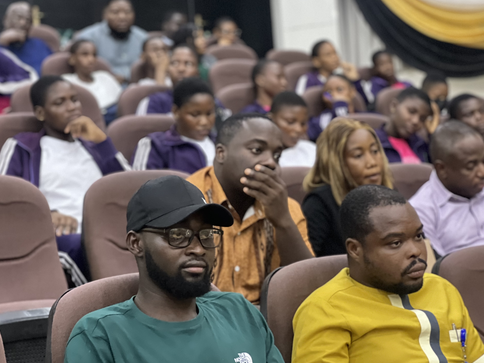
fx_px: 1160
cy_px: 181
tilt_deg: +1.7
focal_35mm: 83
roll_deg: +3.9
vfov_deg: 17.8
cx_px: 243
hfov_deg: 23.6
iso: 1000
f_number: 2.8
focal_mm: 9
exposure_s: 1/14
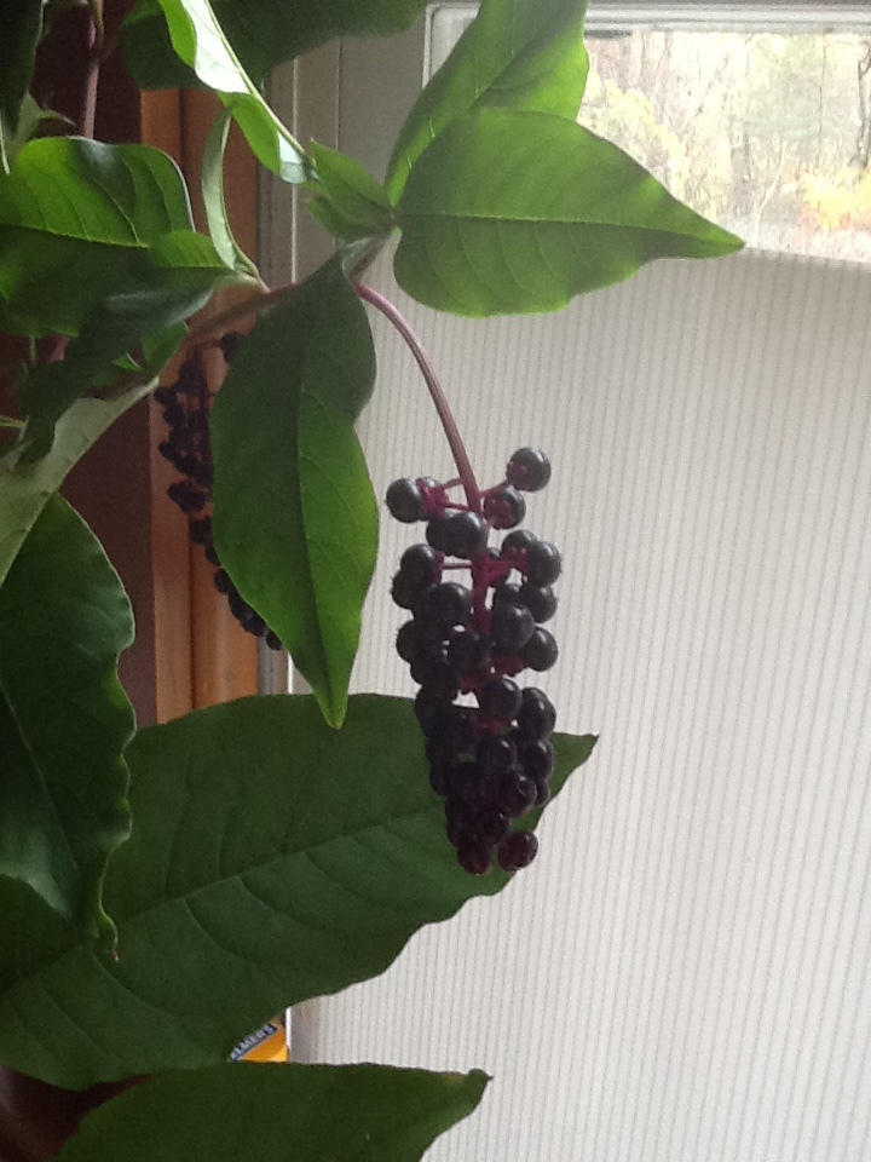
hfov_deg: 32.9
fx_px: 1476
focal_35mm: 44
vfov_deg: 42.9
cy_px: 581
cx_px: 436
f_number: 2.4
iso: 80
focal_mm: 2.03
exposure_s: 1/30
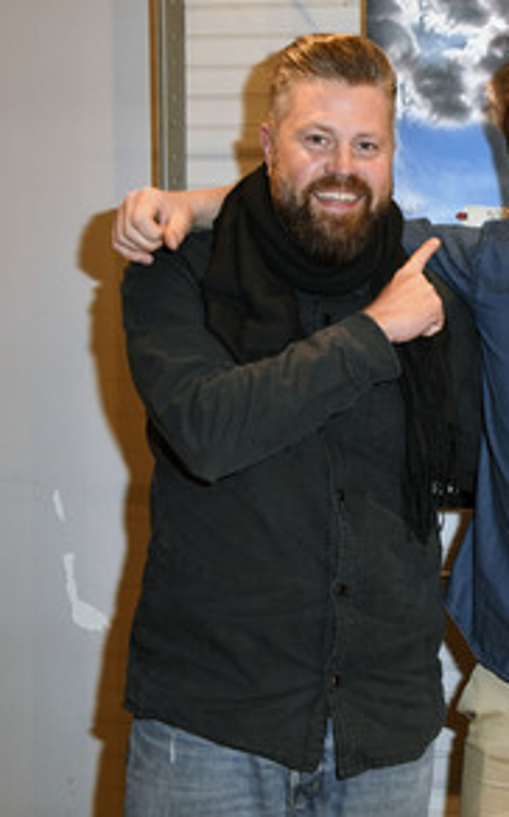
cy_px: 417
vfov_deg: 32.5
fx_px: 1401
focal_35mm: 63
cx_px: 575
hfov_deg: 19.6
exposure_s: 1/60
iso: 3200
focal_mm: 40
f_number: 6.3
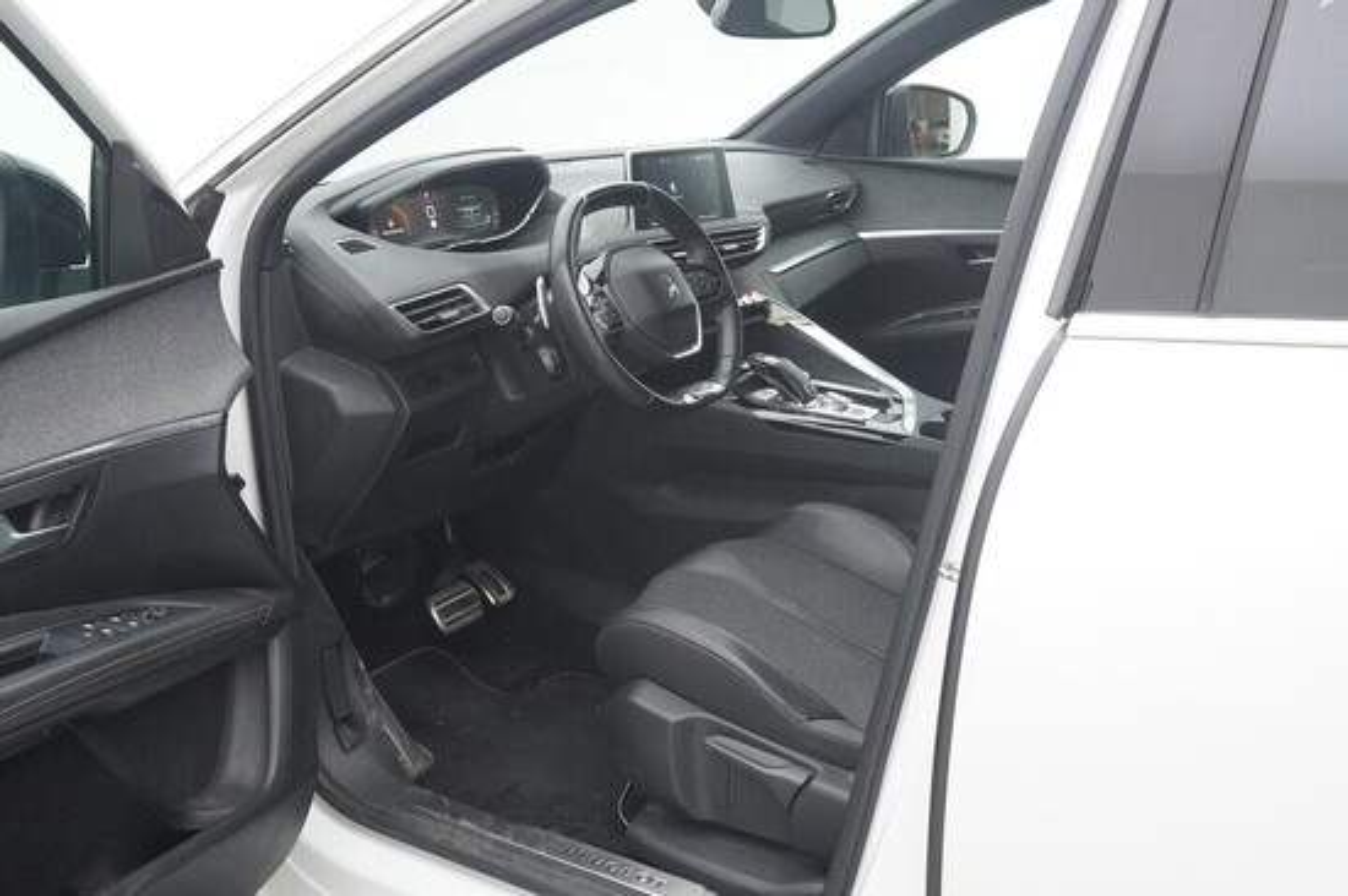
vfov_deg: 36.8
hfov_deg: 53.2
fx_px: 1347
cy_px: 448
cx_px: 674
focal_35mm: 36
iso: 3200
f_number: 6.3
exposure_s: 1/250
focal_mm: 24
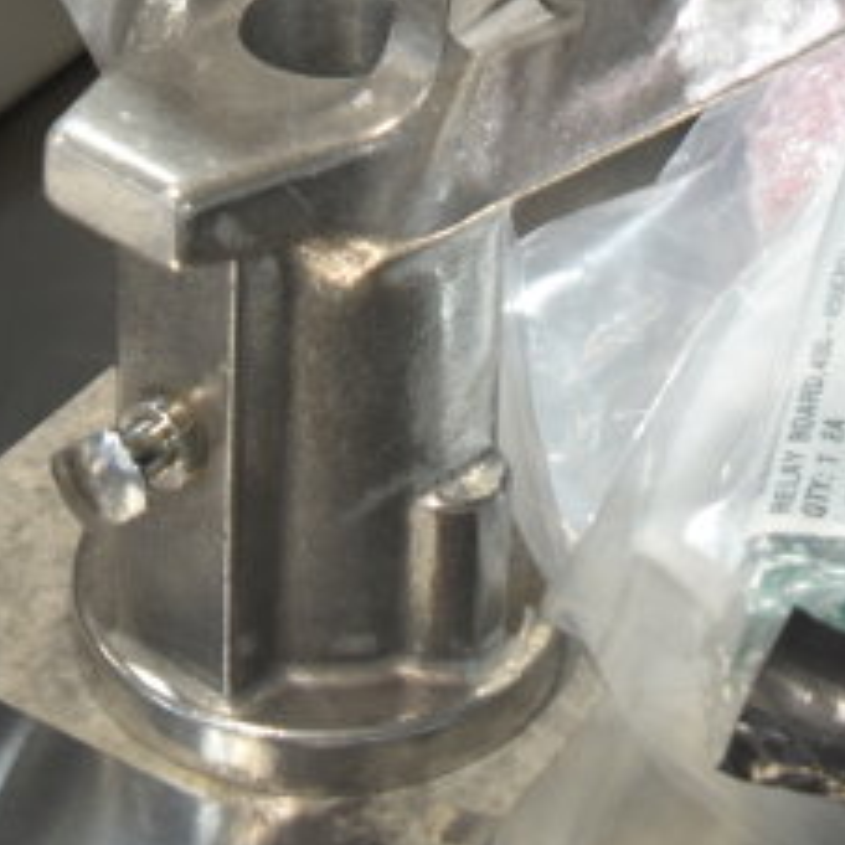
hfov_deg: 16.2
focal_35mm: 108
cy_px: -717
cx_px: 409
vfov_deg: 14.2
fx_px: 2975
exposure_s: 1/30
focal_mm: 21
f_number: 3.8
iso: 220
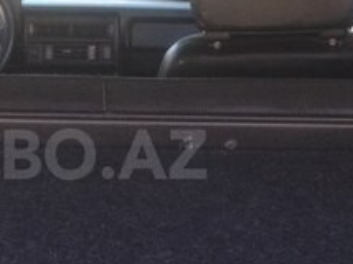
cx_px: 38
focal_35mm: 102
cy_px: 154
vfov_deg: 14.5
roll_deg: -0.3
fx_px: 1039
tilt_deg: -14.3
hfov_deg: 19.0
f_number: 2.4
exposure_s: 1/120
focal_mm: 4.12
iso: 80
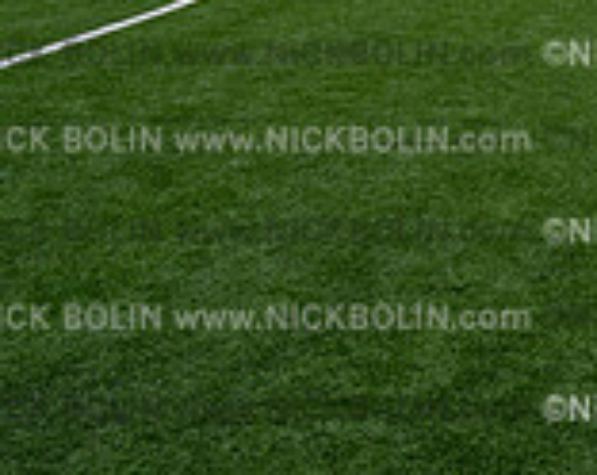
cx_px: 834
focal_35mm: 84
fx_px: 1480
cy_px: -213
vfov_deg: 16.7
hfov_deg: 20.3
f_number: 7.1
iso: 80
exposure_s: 1/125
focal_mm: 24
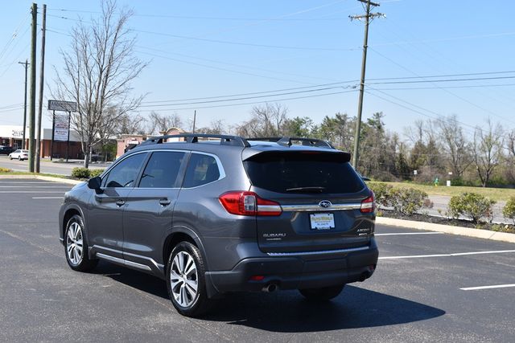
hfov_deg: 38.9
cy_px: 172
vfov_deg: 26.5
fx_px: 730
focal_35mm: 51
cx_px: 258
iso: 110
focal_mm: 34
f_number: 8
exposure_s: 1/250
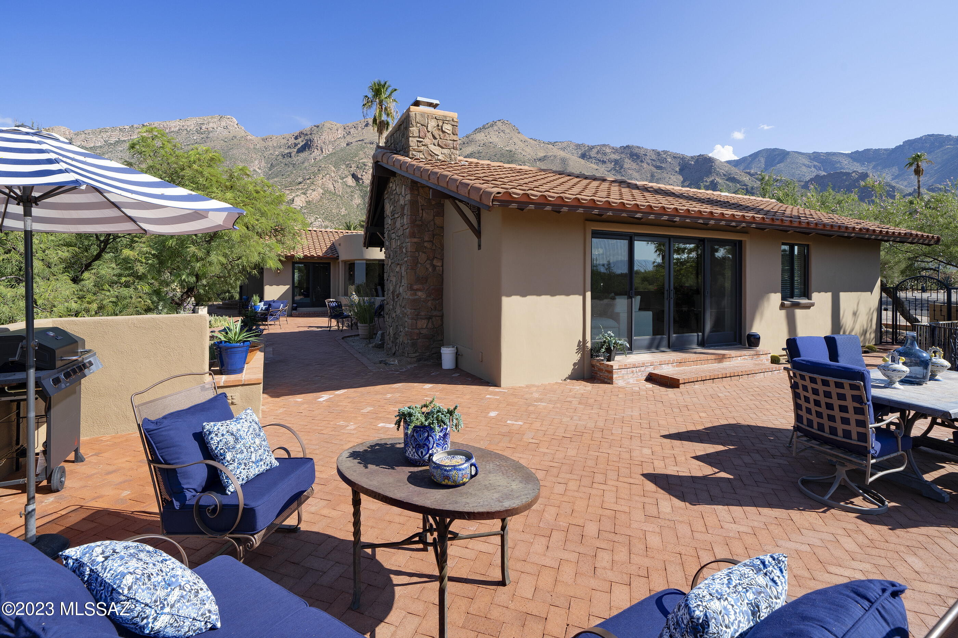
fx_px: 399
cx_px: 479
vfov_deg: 77.3
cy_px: 319
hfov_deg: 100.4
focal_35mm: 15
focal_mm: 15
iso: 100
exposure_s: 1/160
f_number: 9
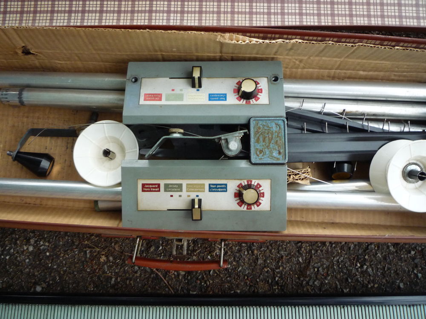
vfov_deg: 46.8
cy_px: 160
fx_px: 369
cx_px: 213
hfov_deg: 60.0
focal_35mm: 30
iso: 250
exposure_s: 1/30
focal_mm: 5.2
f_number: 3.3
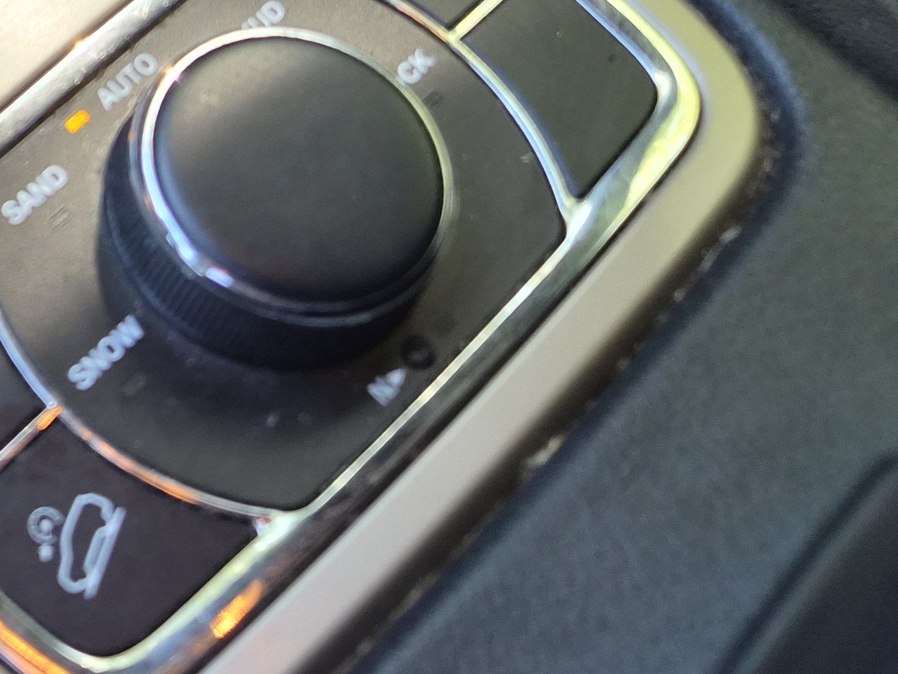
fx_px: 1764
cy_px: -129
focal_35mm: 68
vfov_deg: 20.3
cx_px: -261
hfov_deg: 24.9
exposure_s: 1/120
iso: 160
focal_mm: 5.4
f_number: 1.8
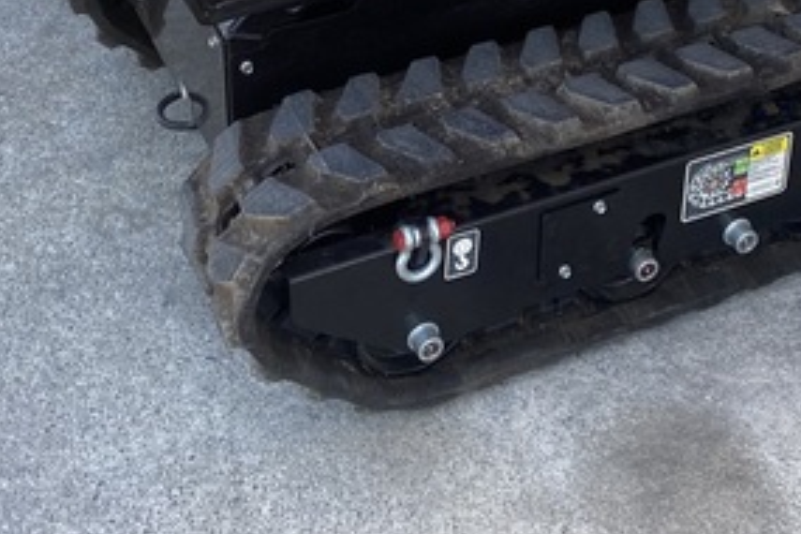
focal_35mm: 76
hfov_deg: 26.5
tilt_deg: -28.9
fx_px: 1691
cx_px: 517
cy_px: -177
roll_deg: -1.1
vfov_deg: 16.8
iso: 32
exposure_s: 1/187
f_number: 1.8
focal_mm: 4.25
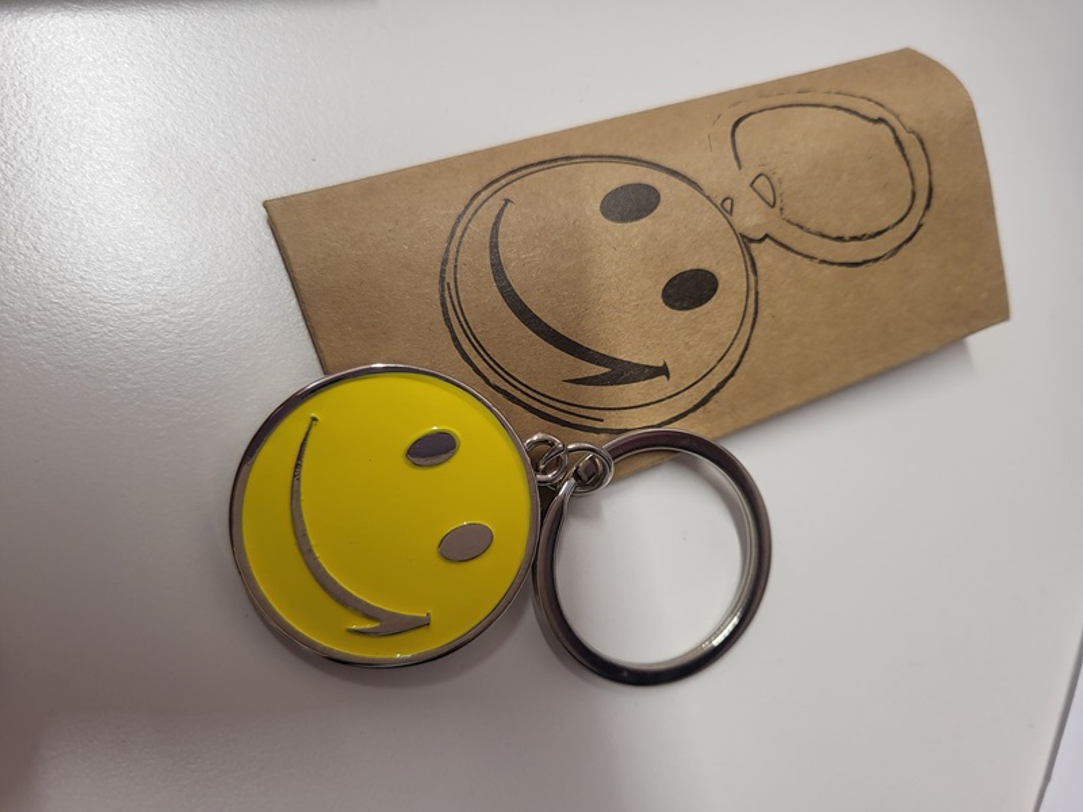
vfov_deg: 53.1
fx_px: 813
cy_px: 406
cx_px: 542
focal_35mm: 26
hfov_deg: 67.3
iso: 100
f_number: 1.8
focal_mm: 5.4
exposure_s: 1/100
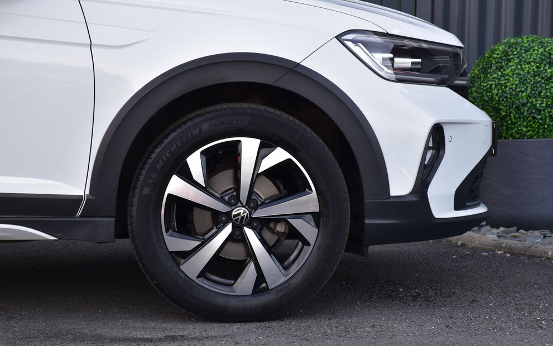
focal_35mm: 147
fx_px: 2209
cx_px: 276
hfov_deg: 14.3
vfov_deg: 9.0
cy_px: 186
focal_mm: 95
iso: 450
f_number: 9
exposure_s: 1/125
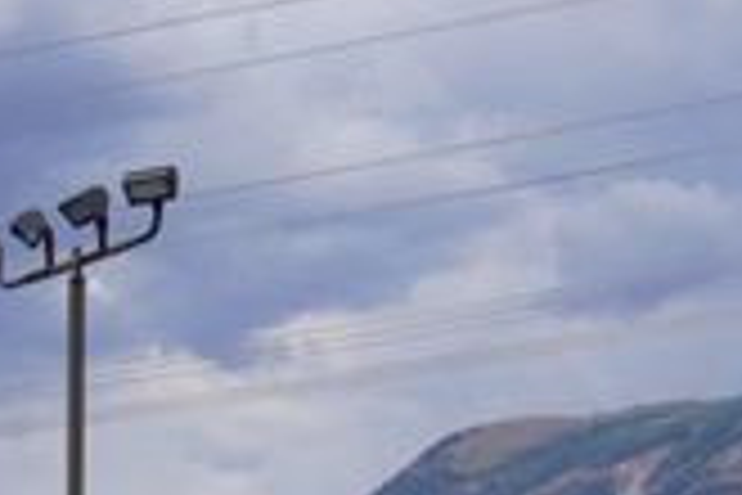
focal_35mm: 214
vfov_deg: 6.0
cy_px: 1390
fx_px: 4413
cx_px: -661
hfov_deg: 9.1
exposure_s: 1/320
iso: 100
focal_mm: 23
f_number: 10
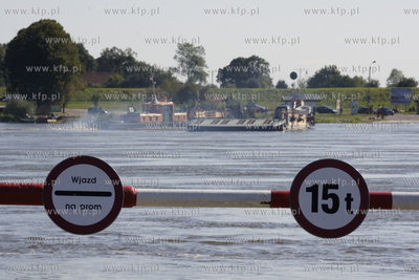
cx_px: 210
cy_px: 140
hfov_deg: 10.2
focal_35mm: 202
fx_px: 2358
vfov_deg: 6.8
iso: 400
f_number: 22
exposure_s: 1/250
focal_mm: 135
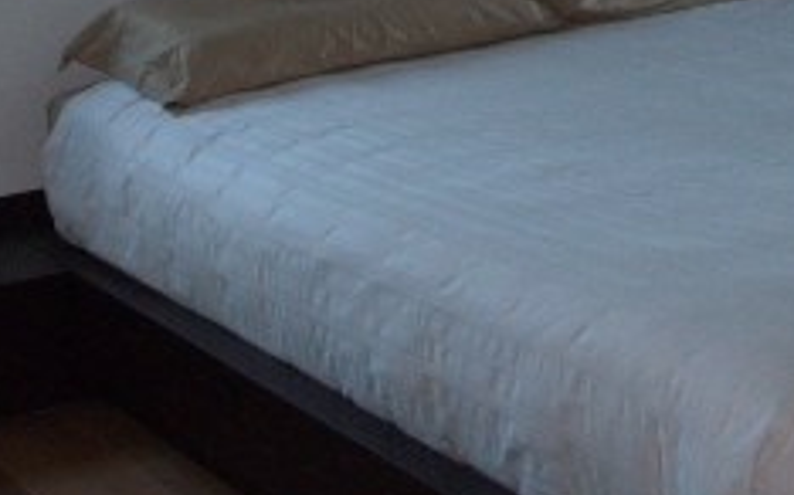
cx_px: 353
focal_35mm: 94
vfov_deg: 13.7
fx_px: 2033
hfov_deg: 22.1
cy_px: 34
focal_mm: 18
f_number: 5.6
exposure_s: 1/100
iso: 3200
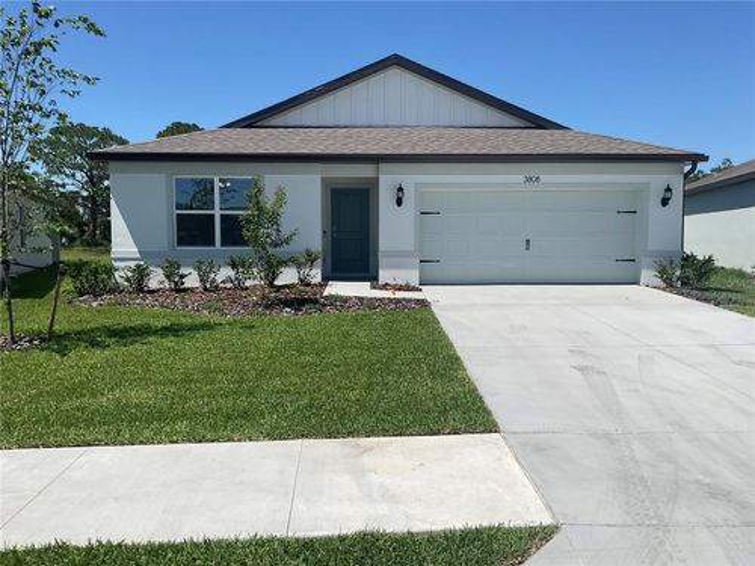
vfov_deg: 48.2
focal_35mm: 29
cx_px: 378
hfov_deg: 61.7
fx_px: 633
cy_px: 283
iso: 16
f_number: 1.8
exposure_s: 1/3534
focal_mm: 3
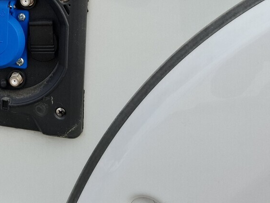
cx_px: -5
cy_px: -26
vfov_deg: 23.2
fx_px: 460
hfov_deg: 30.2
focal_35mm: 59
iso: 50
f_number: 1.8
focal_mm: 5.54
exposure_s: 1/628
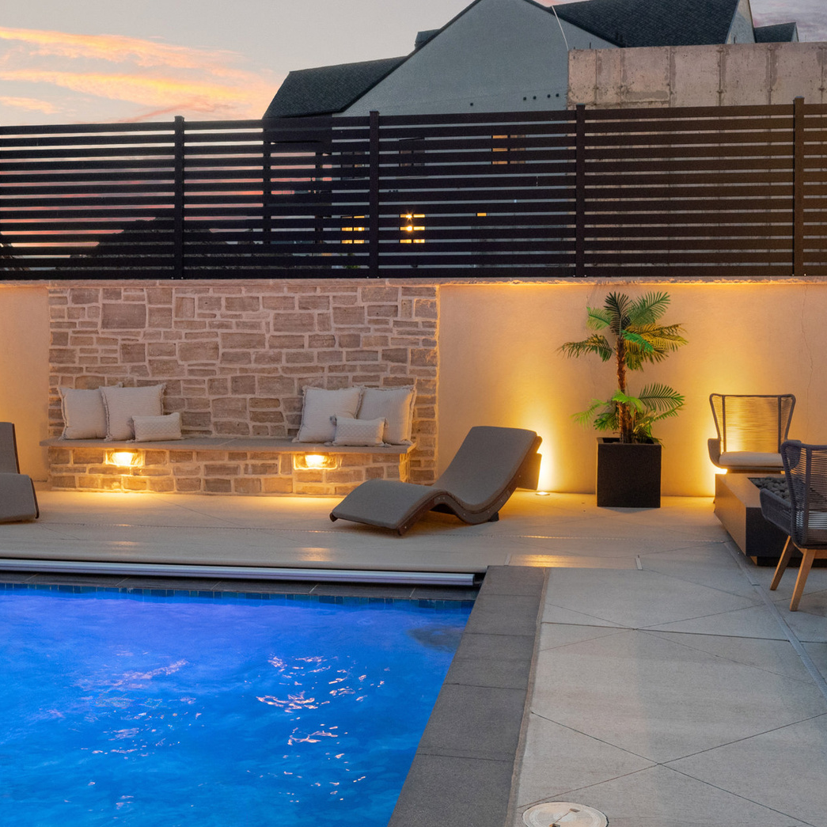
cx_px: 396
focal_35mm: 40
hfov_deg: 41.9
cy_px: 338
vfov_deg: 41.7
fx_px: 1081
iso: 2500
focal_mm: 24
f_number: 7.1
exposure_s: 1/4
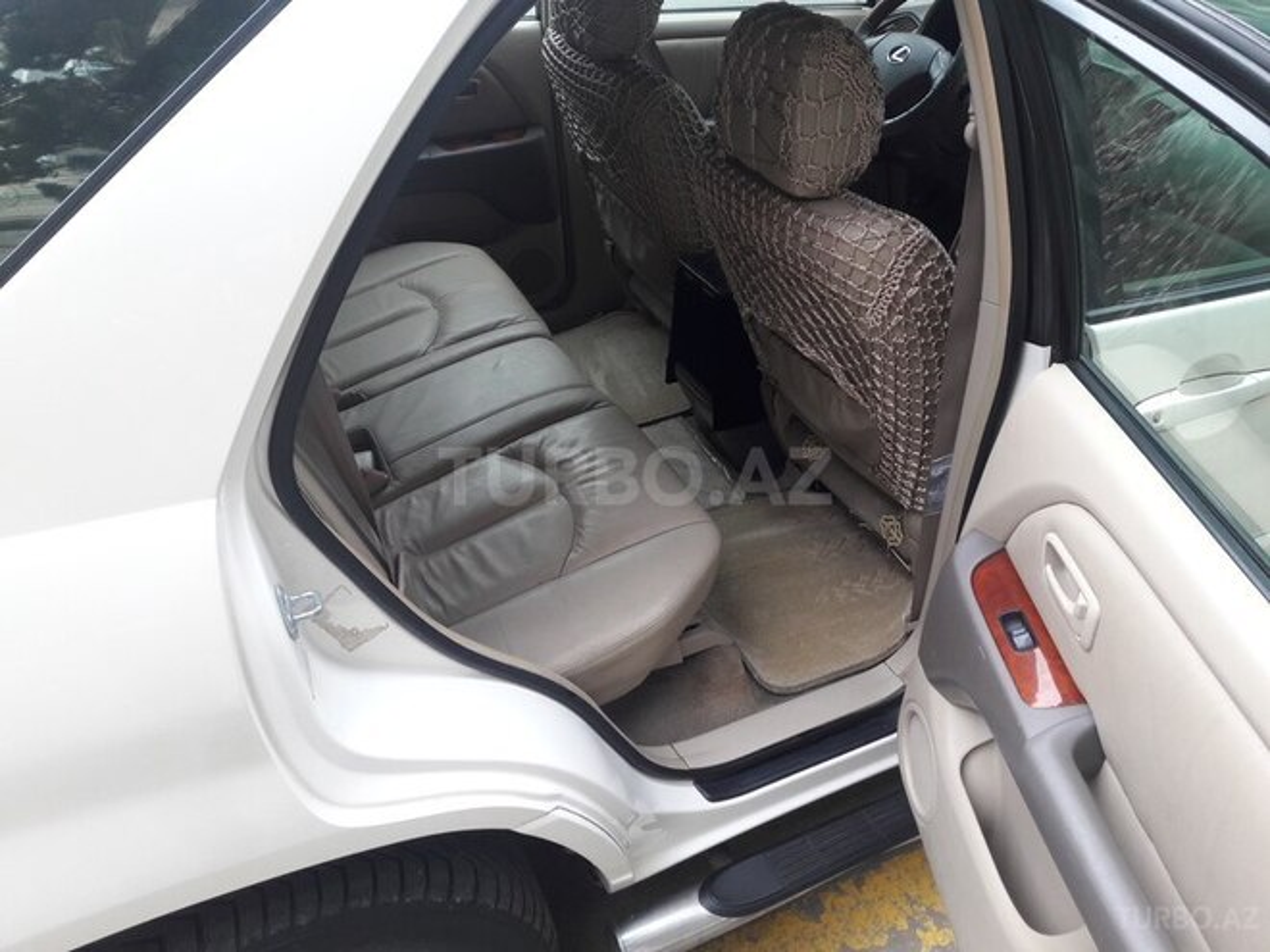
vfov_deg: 49.7
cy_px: 476
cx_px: 635
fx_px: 1027
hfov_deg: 63.4
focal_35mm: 28
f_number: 1.9
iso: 64
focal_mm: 3.7
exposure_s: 1/100
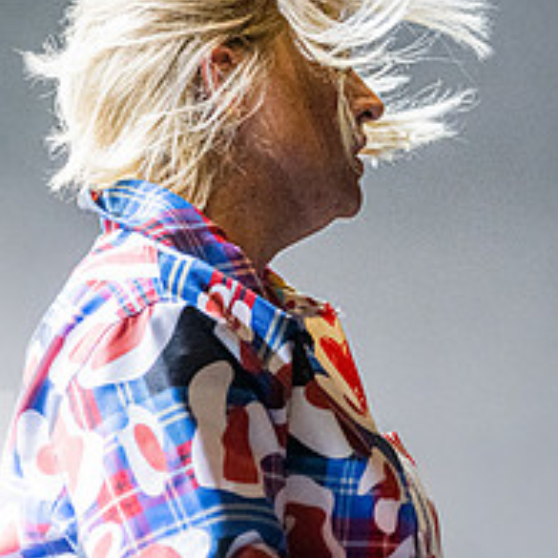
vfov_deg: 4.5
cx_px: 432
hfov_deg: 4.5
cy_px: 41
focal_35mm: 386
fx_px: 7040
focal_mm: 130
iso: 3200
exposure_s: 1/8000
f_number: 2.8
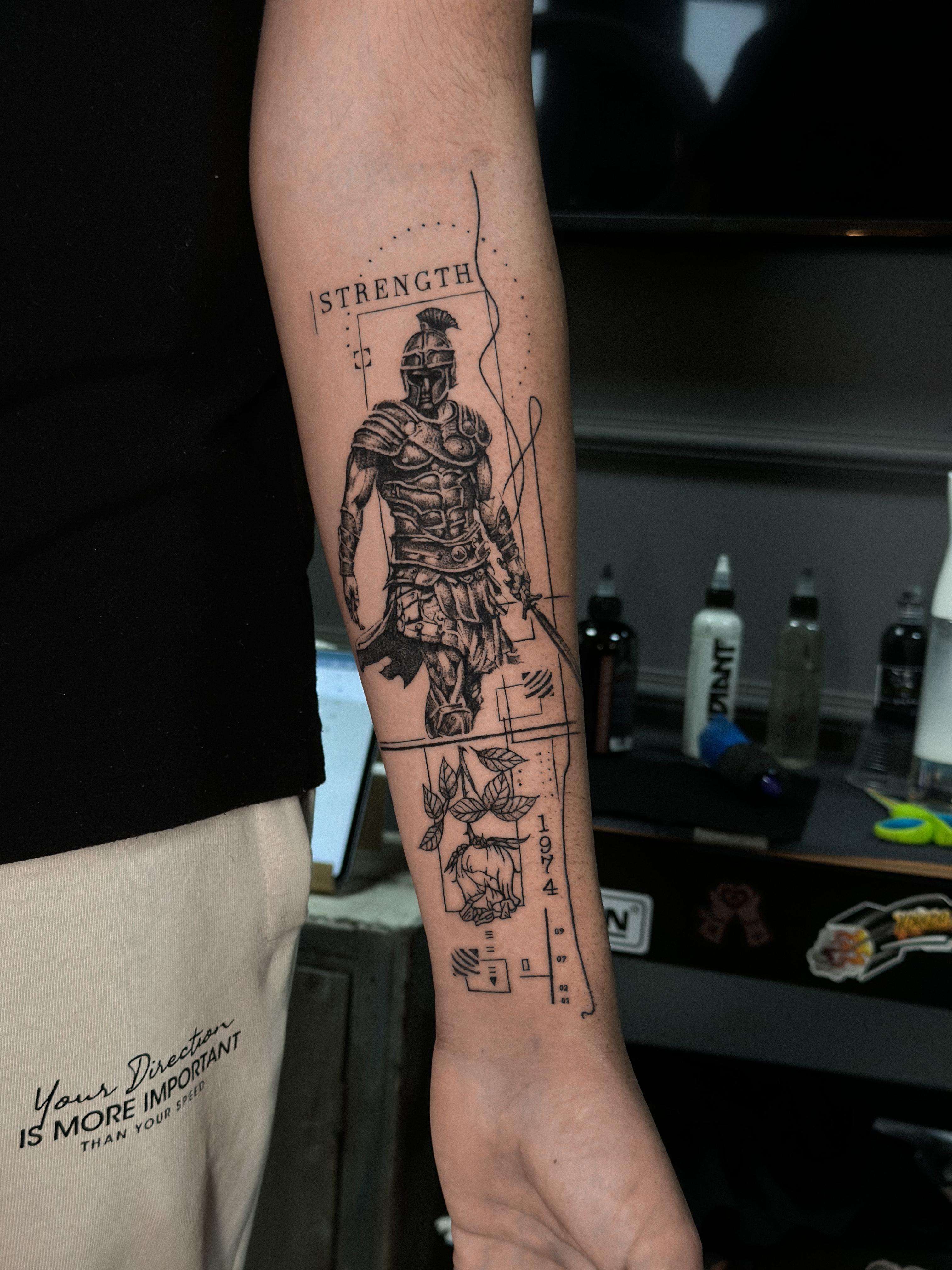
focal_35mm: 48
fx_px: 1760
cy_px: 635
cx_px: 476
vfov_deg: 39.7
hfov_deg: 30.3
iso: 80
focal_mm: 6.86
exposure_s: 1/50
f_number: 1.8
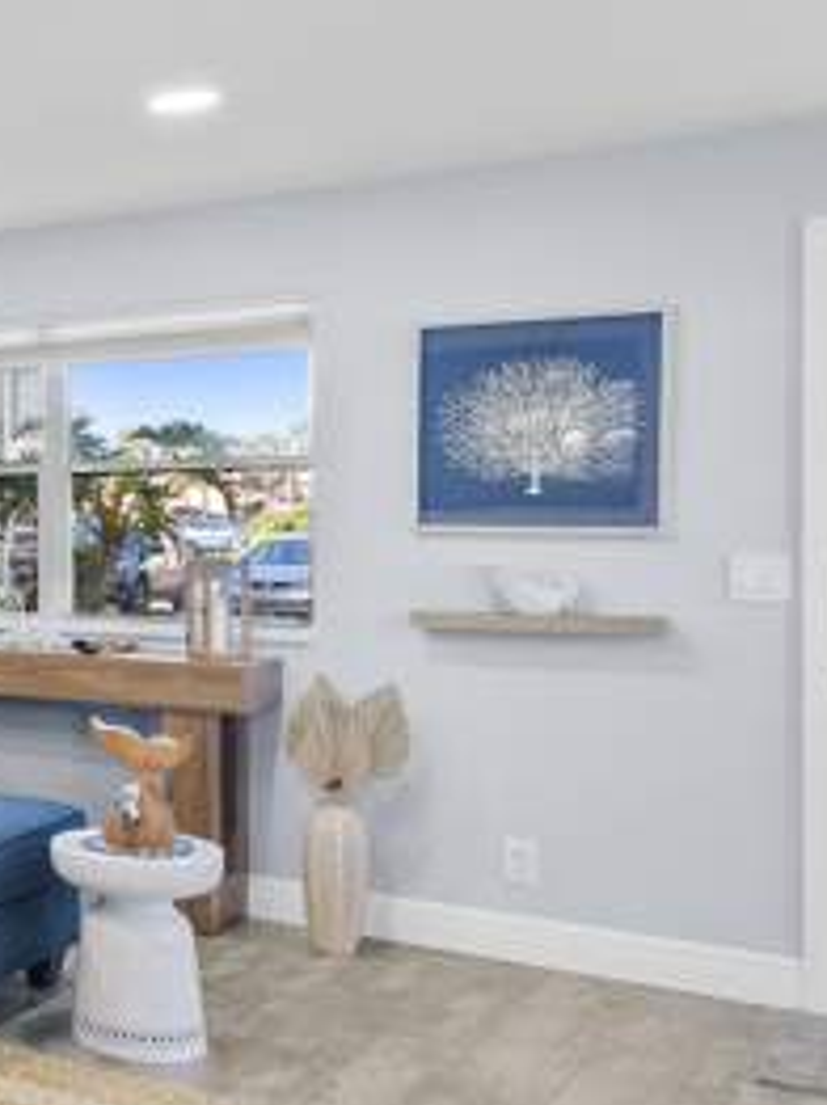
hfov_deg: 23.9
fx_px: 1500
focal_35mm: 47
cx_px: -435
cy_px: 472
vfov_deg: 40.4
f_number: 8
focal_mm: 16
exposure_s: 1/5
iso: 400
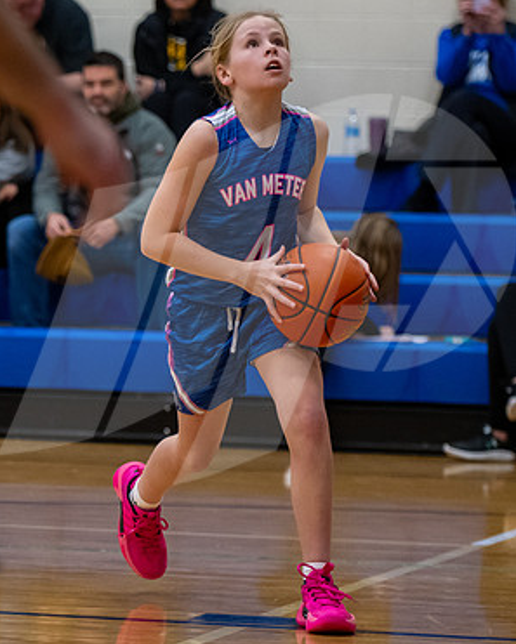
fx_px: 4541
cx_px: -49
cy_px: 170
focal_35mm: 238
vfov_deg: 8.1
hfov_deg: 6.5
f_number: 2.8
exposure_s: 1/640
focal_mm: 105
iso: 3200
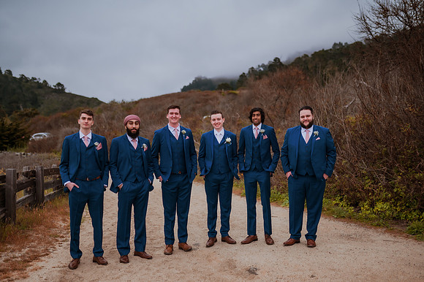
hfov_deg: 52.7
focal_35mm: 36
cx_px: 216
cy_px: 143
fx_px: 428
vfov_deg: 36.5
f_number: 1.4
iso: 400
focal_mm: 35
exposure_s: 1/6400
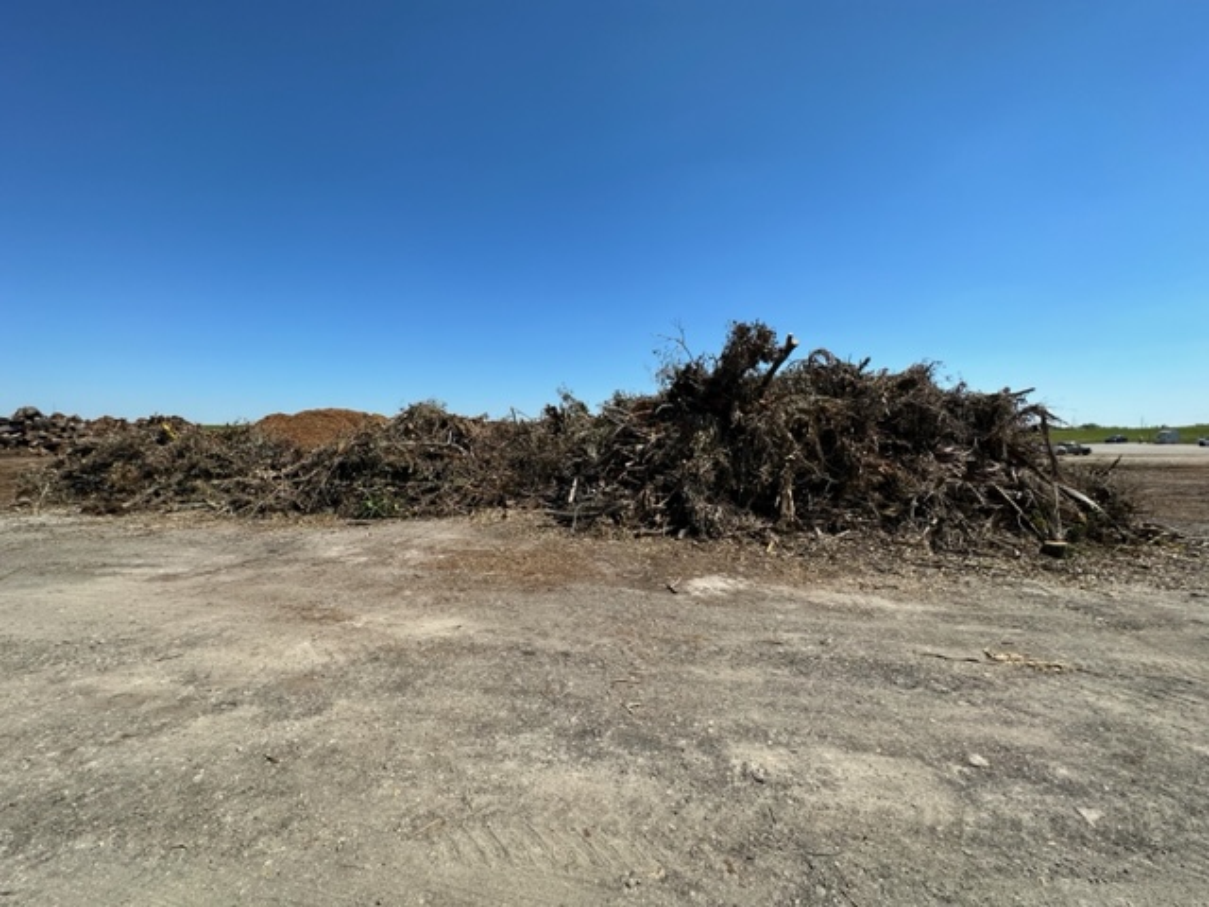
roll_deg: -0.4
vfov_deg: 85.7
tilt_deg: -0.9
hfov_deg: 102.1
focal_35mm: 14
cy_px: 454
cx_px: 604
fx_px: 489
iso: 40
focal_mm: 2.22
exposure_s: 1/1855
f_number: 2.2
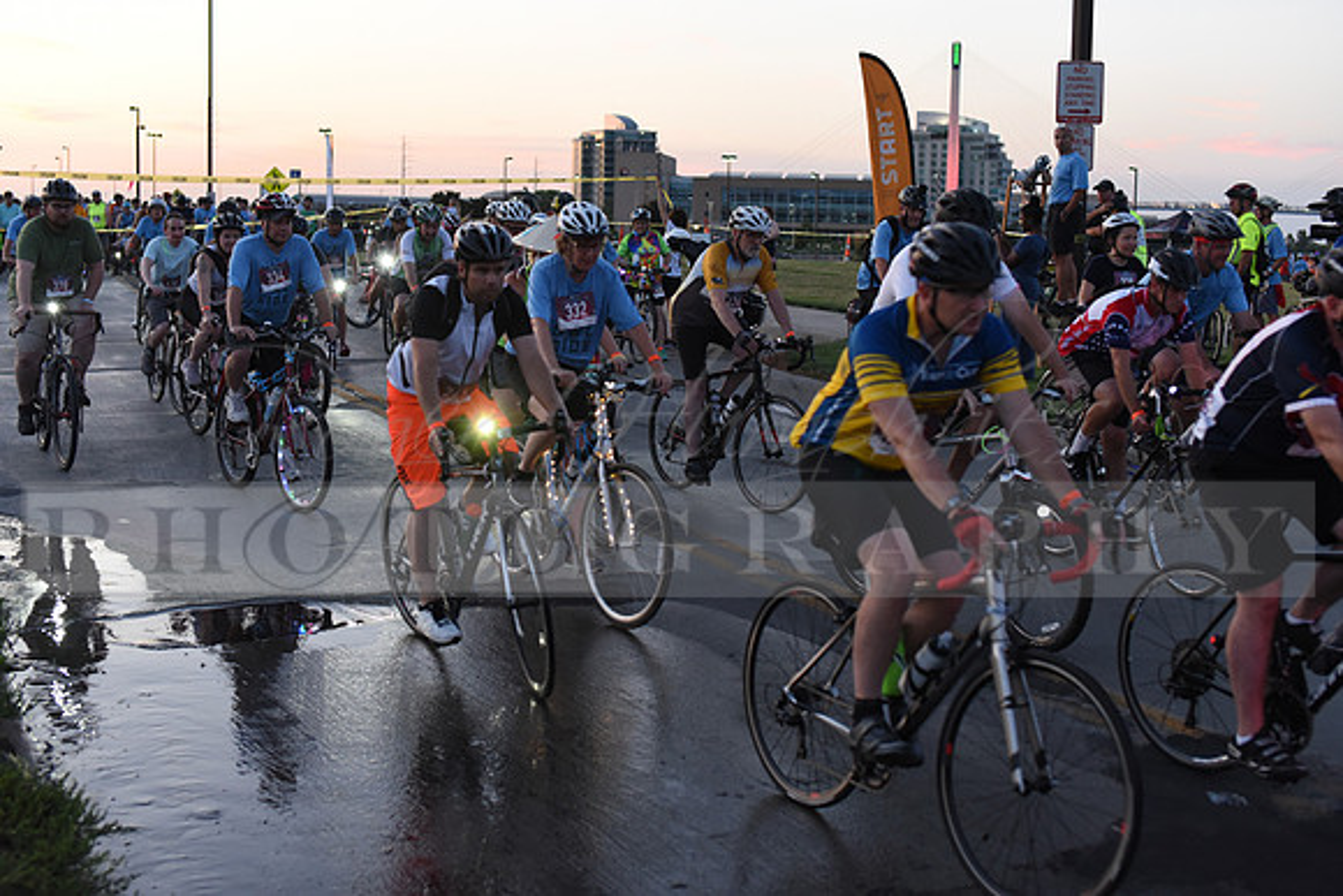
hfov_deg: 39.6
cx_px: 672
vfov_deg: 27.0
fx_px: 1866
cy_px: 448
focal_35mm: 50
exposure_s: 1/400
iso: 2500
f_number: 3.2
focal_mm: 50
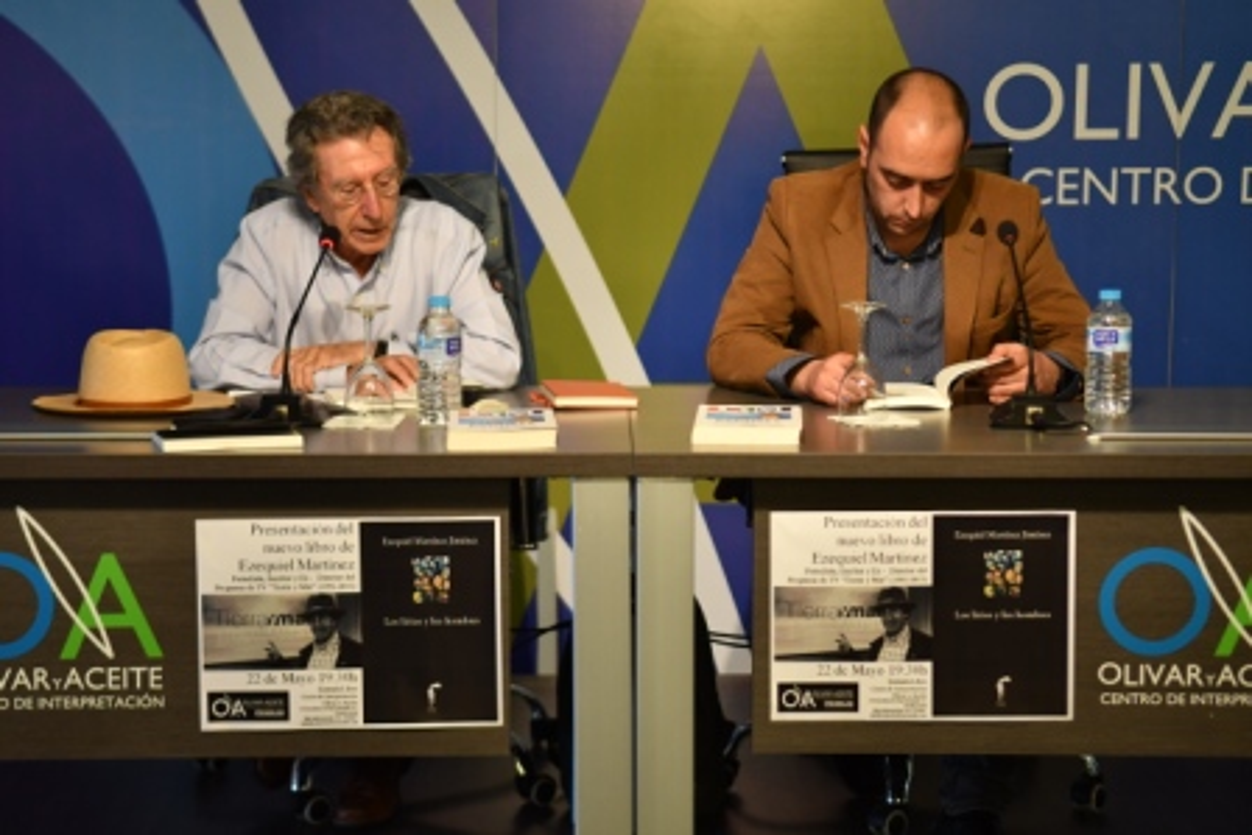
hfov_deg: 27.0
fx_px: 2609
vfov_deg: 18.2
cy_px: 418
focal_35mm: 75
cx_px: 626
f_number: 2.8
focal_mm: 50
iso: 1000
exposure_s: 1/60
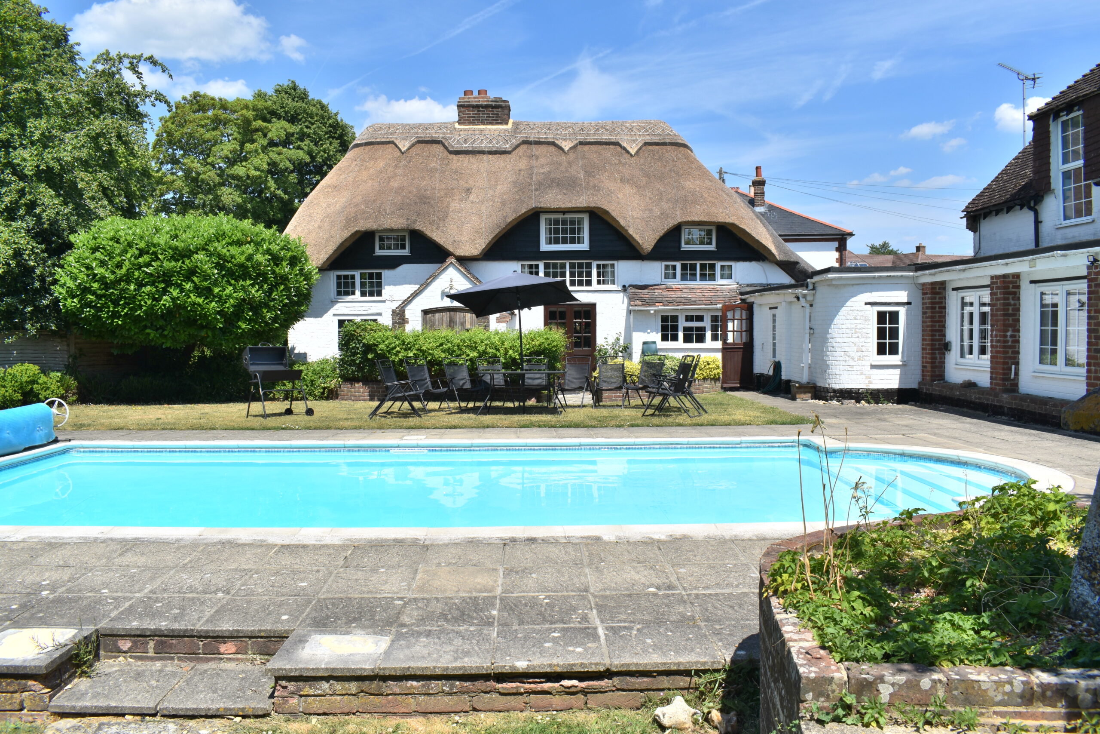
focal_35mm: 27
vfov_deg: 47.9
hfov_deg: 67.4
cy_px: 367
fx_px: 825
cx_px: 550
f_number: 9
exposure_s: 1/320
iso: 100
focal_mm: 18
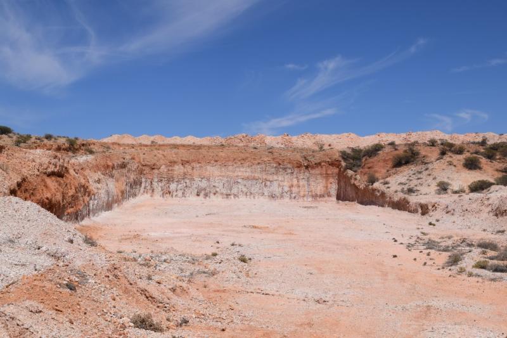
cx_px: 254
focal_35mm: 48
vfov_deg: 28.1
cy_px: 169
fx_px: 676
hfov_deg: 41.1
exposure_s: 1/640
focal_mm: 32
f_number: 13
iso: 200
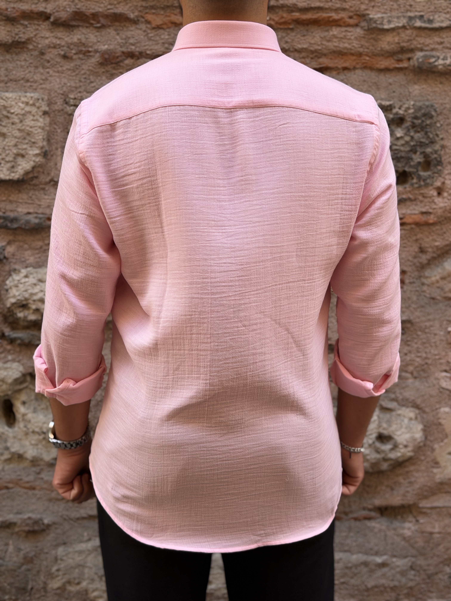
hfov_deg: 30.3
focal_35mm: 48
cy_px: 300
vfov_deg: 39.7
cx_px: 226
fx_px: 834
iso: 64
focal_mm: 6.76
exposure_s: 1/368
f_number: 1.78
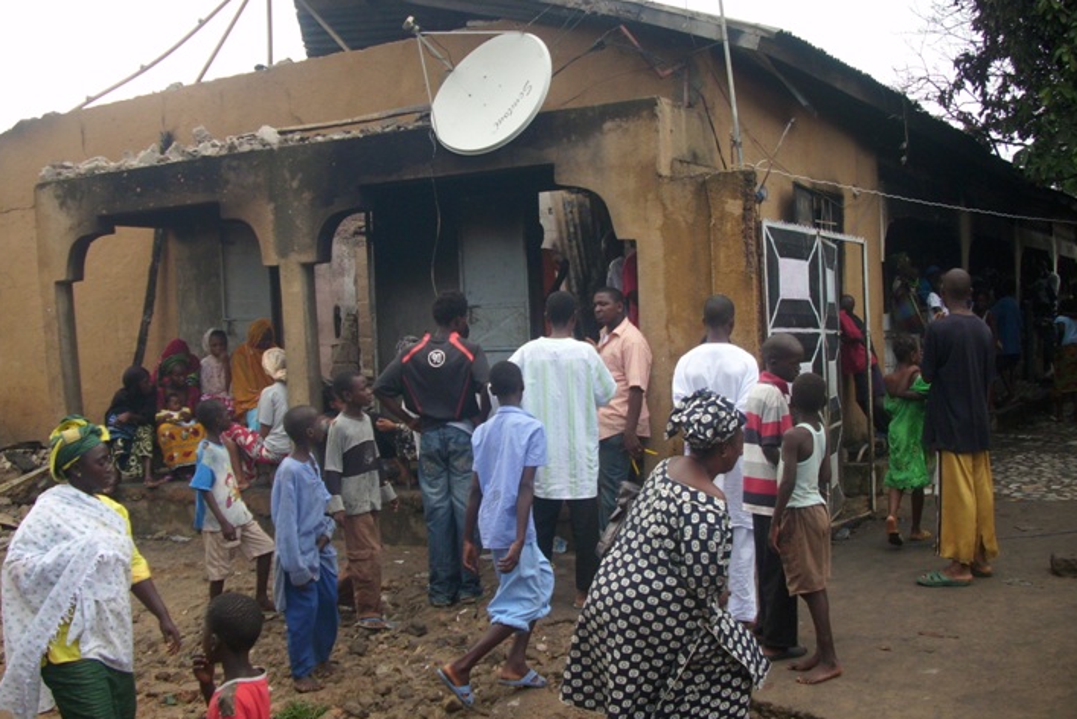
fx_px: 1047
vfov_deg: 37.8
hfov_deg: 54.4
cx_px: 519
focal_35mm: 35
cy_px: 314
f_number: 2.8
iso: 50
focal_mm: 6.2
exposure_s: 1/438
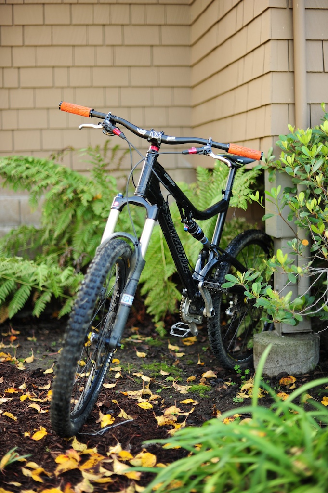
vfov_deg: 39.6
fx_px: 684
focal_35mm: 50
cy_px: 246
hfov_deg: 26.9
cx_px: 164
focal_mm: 50
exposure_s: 1/320
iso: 200
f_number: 1.4
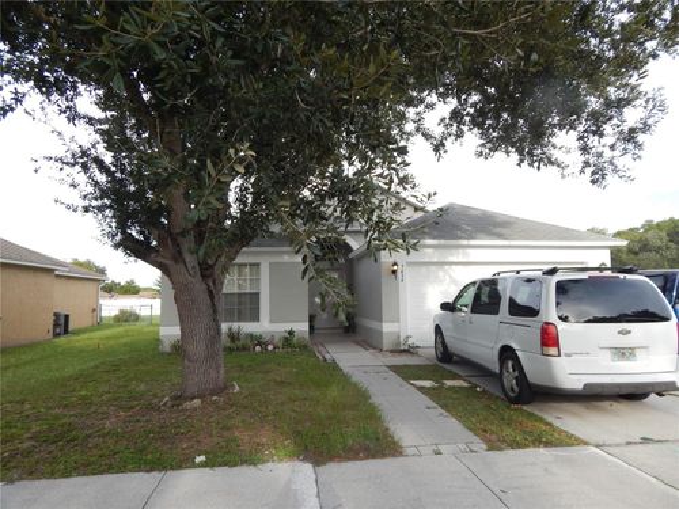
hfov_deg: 73.9
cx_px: 340
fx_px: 451
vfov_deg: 58.9
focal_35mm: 23
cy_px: 254
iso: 125
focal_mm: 4
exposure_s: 1/400
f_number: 3
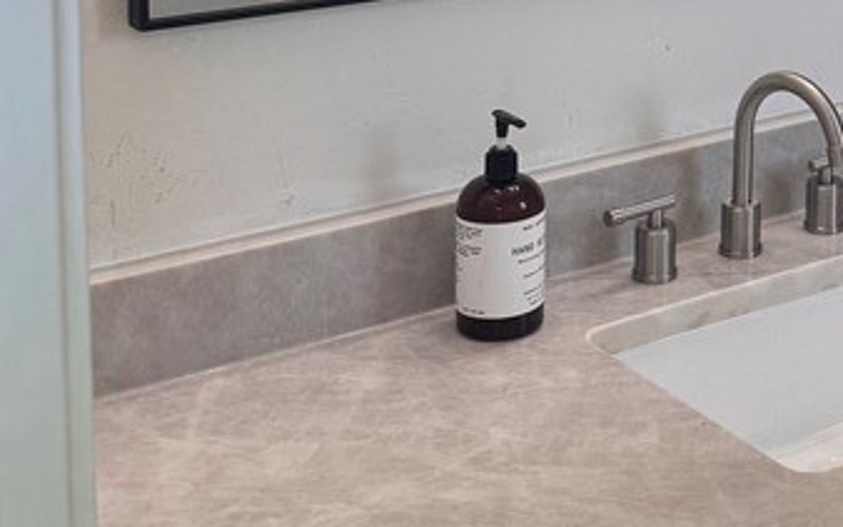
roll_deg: -0.9
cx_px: 888
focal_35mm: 77
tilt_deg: -8.9
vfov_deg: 16.1
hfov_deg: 25.2
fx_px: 1768
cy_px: -152
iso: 64
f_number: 1.78
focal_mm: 6.76
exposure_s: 1/144
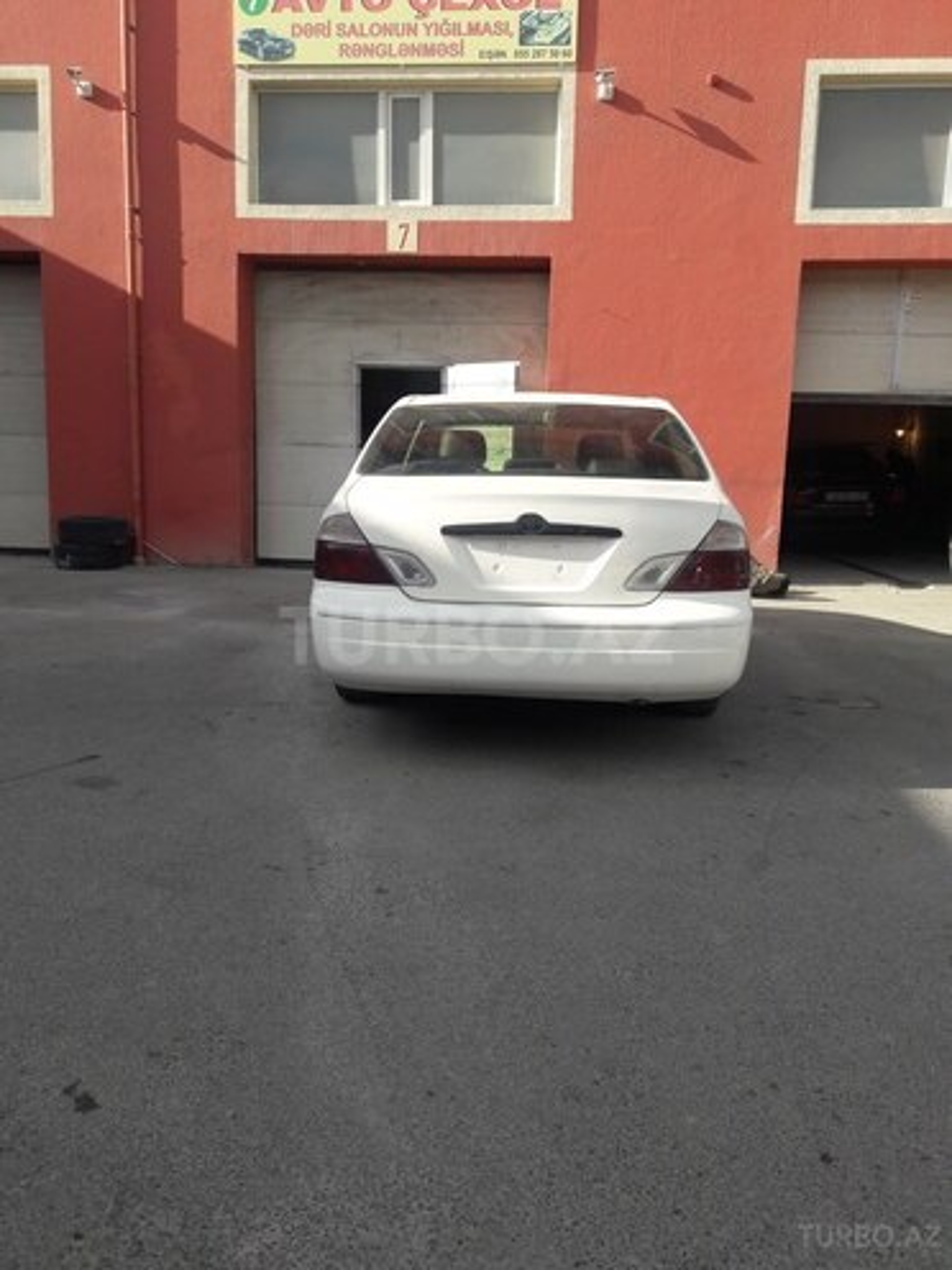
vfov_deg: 63.4
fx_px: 1027
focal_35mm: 28
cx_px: 476
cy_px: 635
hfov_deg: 49.7
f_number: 1.9
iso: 40
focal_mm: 3.7
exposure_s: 1/1022
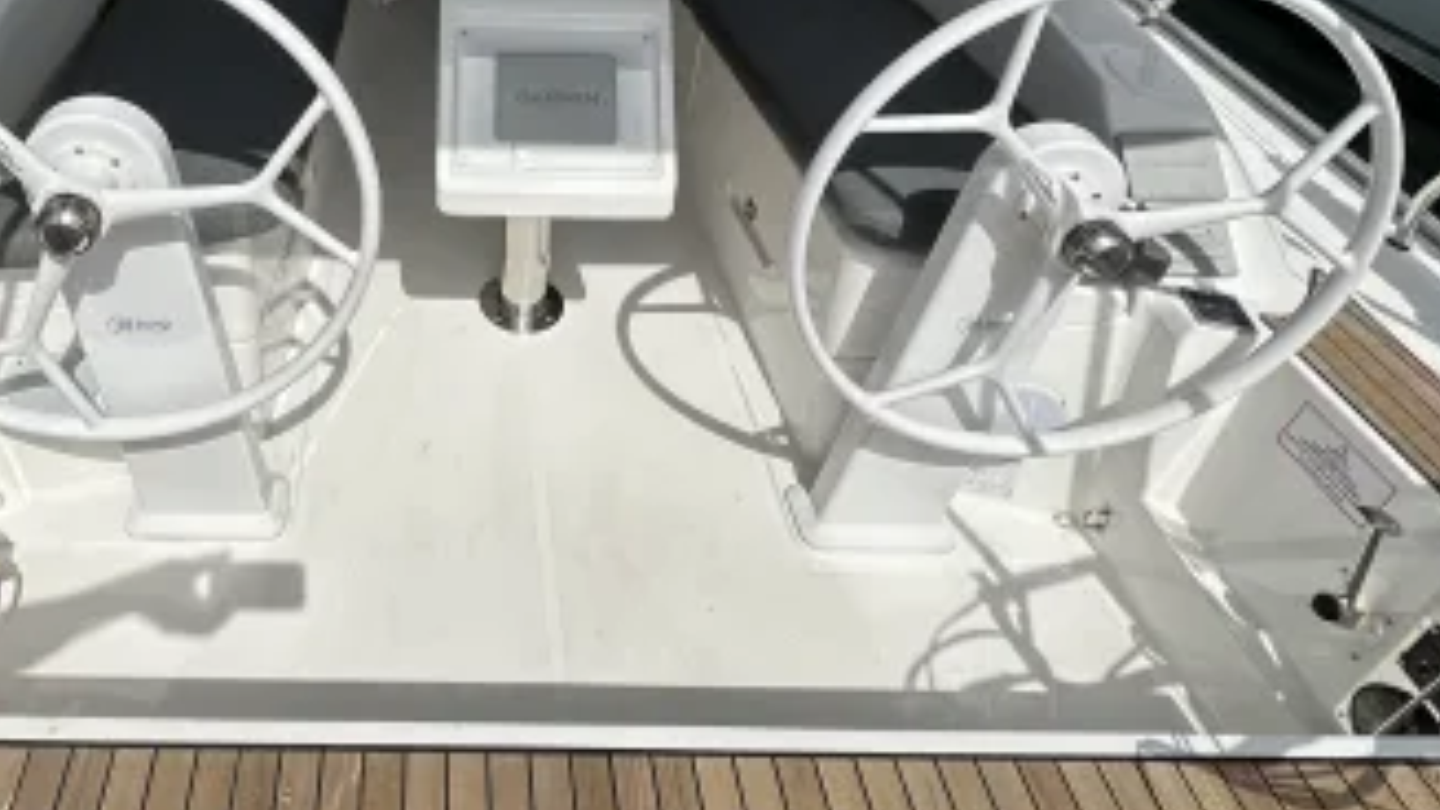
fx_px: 1069
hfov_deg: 65.6
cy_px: -35
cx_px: 449
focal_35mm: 28
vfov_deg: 36.4
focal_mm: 2.22
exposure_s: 1/3861
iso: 50
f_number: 2.2
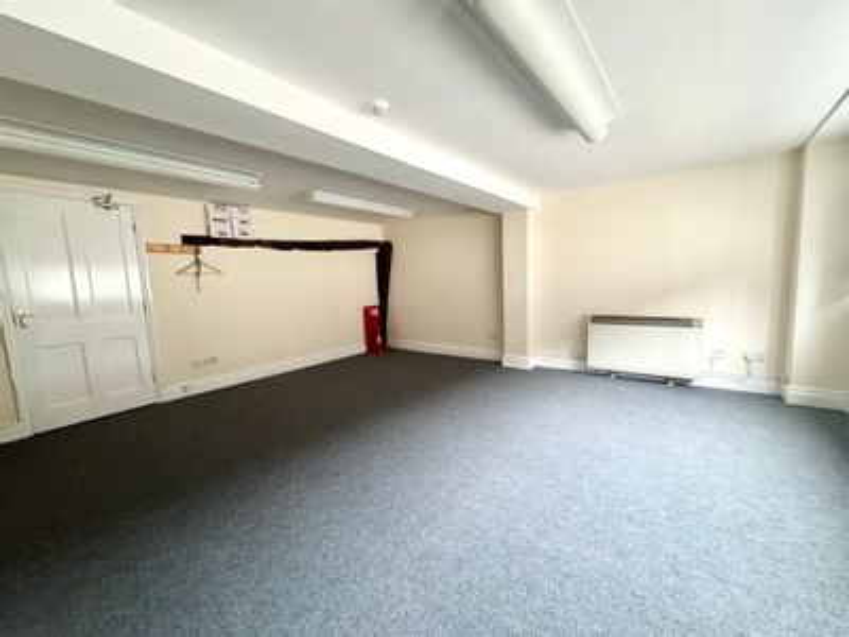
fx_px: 343
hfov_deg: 102.1
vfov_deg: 85.7
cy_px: 318
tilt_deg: -6.9
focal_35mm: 14
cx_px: 424
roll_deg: +2.9
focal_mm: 2.22
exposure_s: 1/50
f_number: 2.2
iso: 500
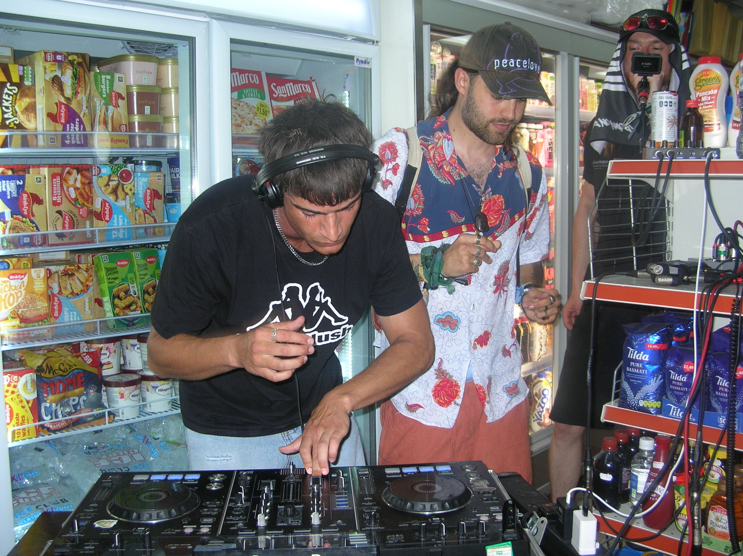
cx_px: 372
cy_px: 278
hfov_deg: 51.4
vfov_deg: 39.6
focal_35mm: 36
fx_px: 772
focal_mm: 6
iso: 50
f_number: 2.7
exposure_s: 1/60.1
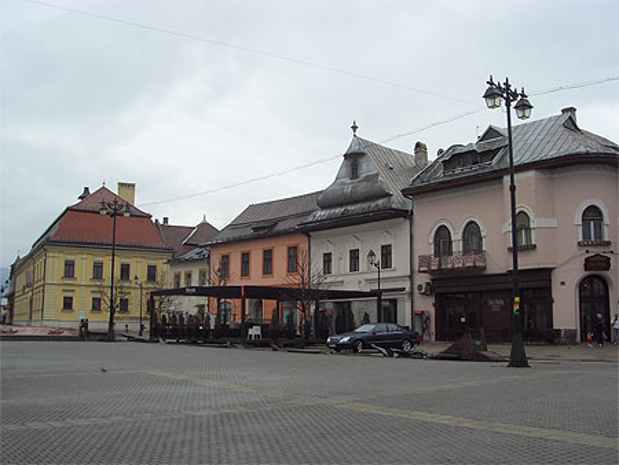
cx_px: 310
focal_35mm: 39
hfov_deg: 47.8
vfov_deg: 36.9
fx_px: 698
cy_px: 232
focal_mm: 6.6
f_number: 6.2
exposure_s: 1/180
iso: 80
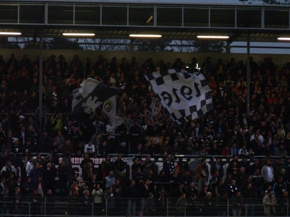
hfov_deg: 8.8
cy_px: 108
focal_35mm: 224
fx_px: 1876
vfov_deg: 6.6
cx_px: 145
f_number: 3.7
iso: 100
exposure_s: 1/125
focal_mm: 39.9
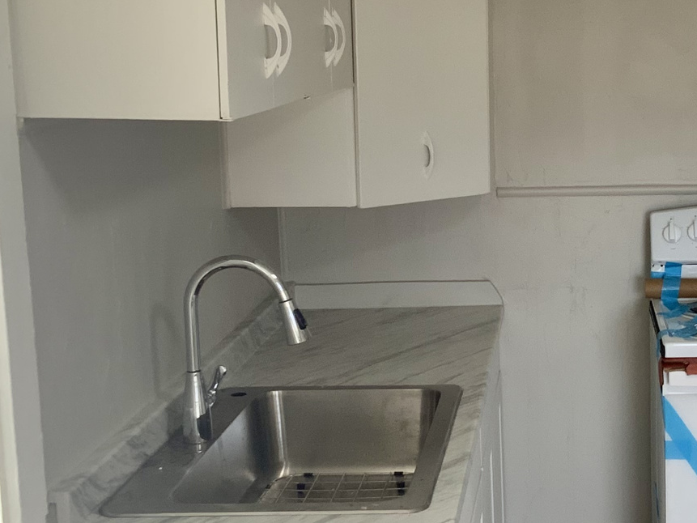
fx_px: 1390
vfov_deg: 21.3
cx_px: 570
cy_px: 287
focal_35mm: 69
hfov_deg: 27.5
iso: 64
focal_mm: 3
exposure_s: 1/120
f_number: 1.8
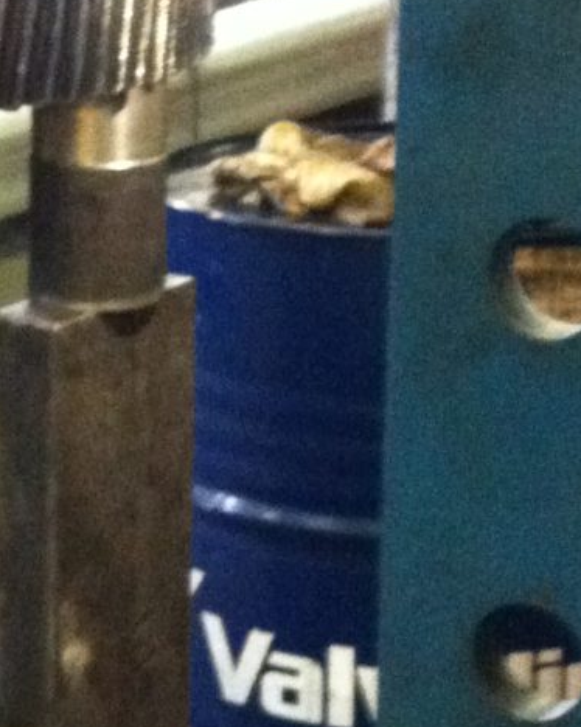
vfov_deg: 13.8
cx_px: -281
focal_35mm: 140
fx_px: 3011
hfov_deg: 10.6
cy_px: 277
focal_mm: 3.85
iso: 640
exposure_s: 1/15
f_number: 2.8
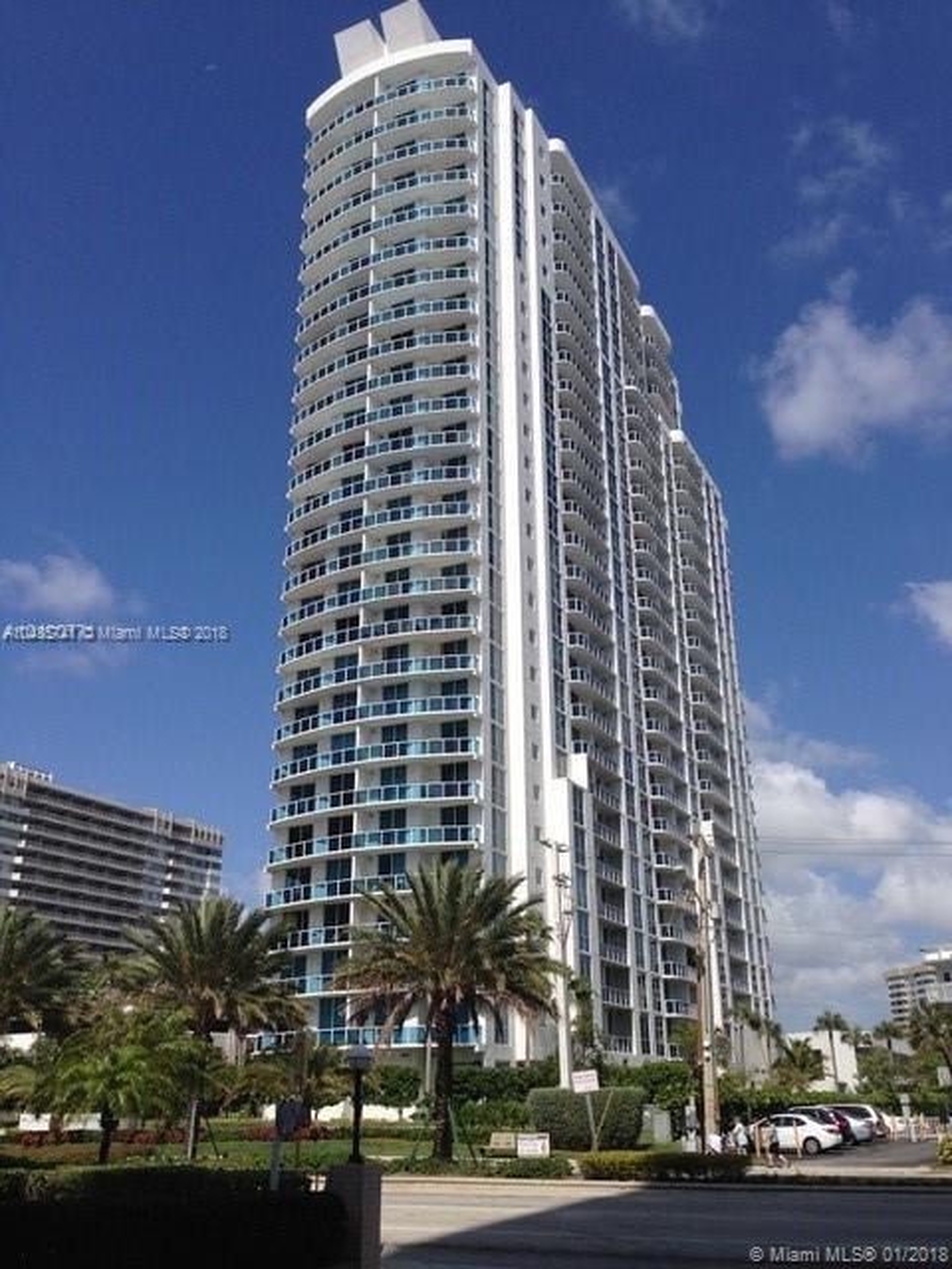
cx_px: 476
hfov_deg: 42.9
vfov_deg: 55.4
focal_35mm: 33
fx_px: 1210
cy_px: 634
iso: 50
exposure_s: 1/2584
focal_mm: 4.12
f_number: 2.4
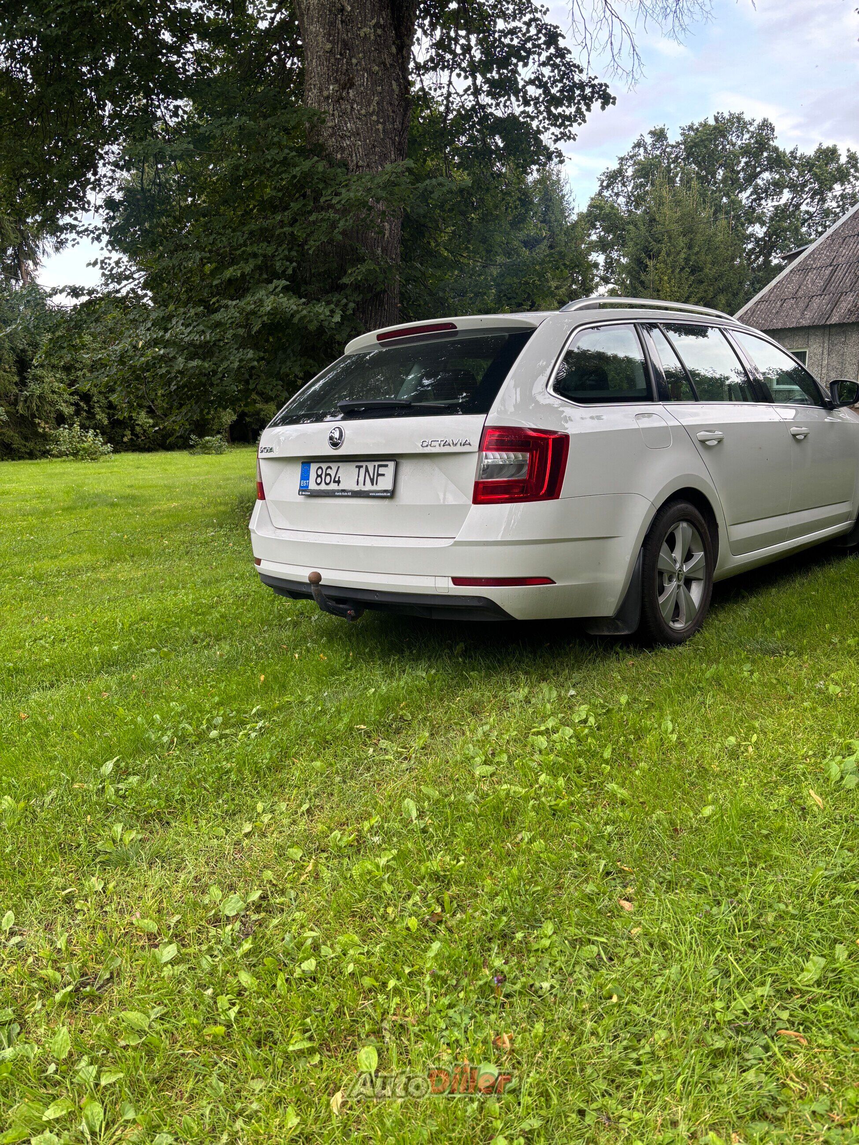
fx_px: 860
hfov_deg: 53.1
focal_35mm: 26
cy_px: 572
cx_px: 430
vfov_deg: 67.3
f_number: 1.6
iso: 50
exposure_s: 1/121
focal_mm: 5.96
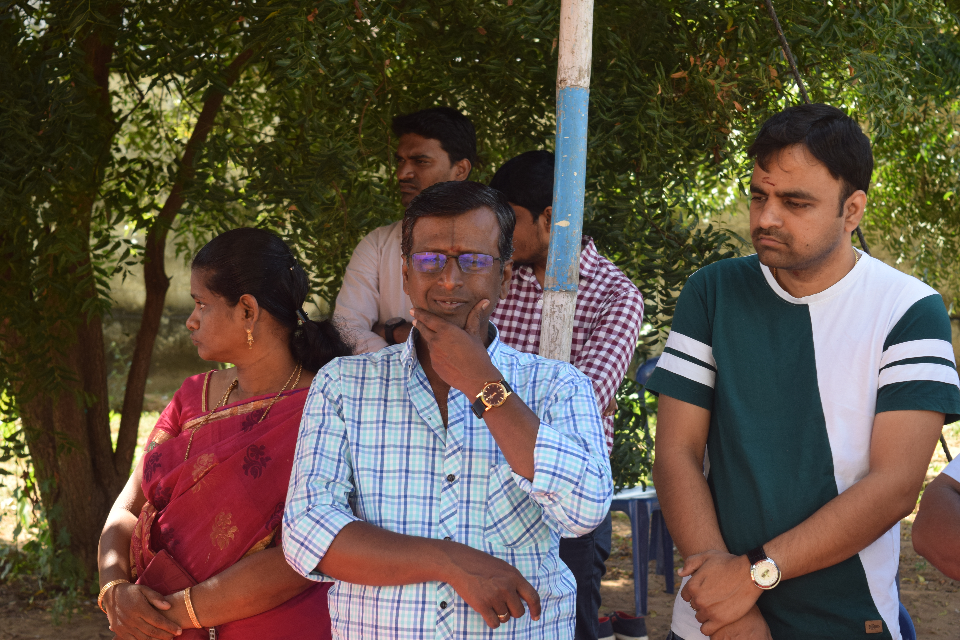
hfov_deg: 24.6
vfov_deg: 16.6
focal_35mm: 82
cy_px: 320
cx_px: 480
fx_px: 2200
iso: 400
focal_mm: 55
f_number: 7.1
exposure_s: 1/200
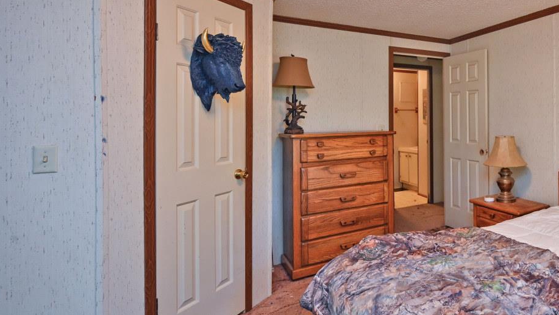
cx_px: 454
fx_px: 356
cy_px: 115
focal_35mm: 24
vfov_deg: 47.2
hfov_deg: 68.4
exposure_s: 1/60
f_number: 4
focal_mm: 14
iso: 720
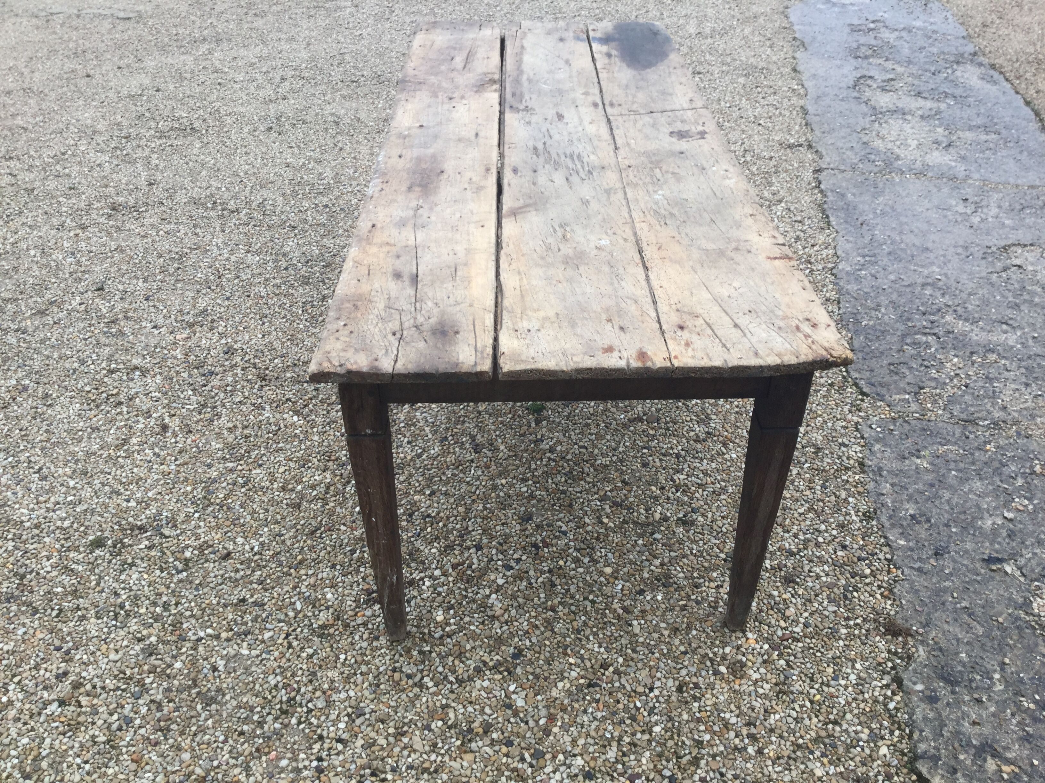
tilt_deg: -36.0
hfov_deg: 58.4
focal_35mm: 31
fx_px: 936
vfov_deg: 45.4
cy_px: 392
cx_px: 522
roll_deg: -1.4
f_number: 2.4
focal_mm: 3.3
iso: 25
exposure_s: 1/148
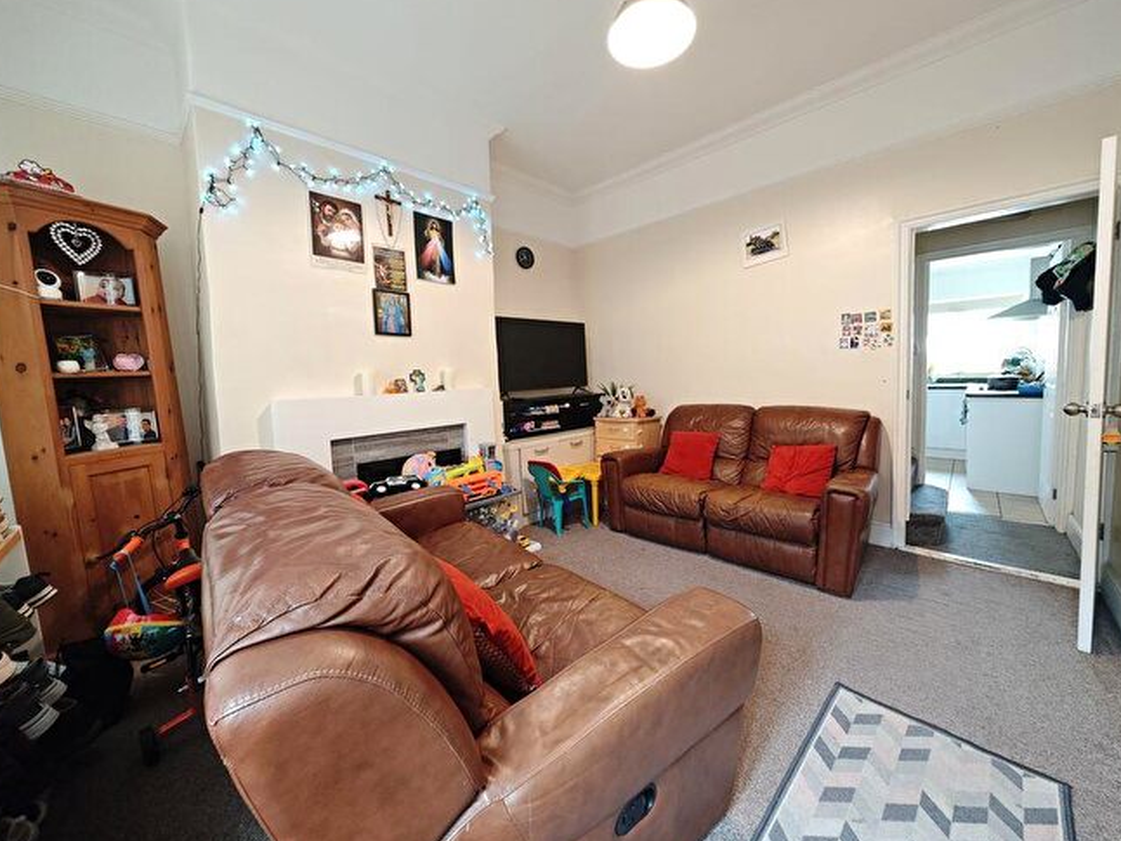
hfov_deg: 106.1
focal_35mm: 13
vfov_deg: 89.9
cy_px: 401
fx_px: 421
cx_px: 581
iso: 250
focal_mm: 2.03
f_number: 1.8
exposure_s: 1/33.3
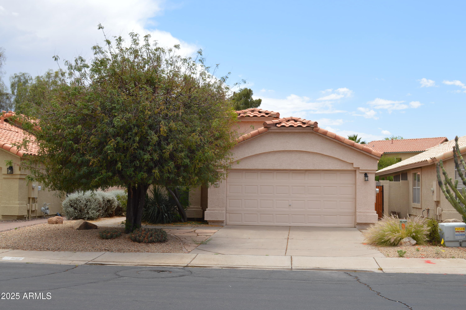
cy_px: 155
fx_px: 543
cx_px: 233
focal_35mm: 42
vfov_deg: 31.8
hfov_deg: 46.4
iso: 100
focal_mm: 28
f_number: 9
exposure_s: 1/200
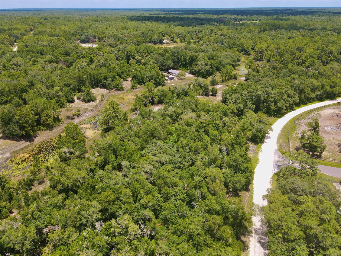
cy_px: 128
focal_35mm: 24
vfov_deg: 56.8
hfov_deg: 71.6
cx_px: 170
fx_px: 236
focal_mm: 4.5
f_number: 2.8
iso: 100
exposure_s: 1/400
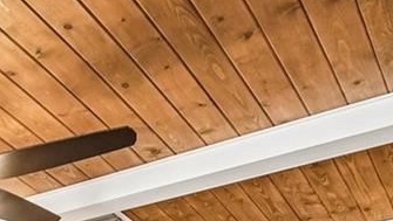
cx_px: -273
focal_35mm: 80
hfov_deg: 20.5
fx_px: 834
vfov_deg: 12.3
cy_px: 517
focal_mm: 16
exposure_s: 1/5
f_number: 8
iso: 400
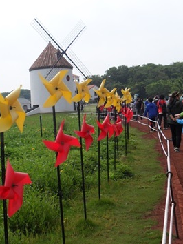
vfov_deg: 35.5
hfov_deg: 27.0
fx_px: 380
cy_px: 130
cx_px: 69
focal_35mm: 54
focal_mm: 6.3
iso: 80
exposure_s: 1/250
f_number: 7.6
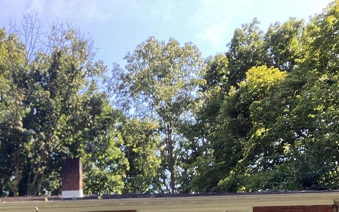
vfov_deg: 17.7
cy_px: 260
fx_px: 647
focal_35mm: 70
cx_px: 65
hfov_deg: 28.7
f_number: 2.4
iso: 25
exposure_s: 1/137
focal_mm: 3.3
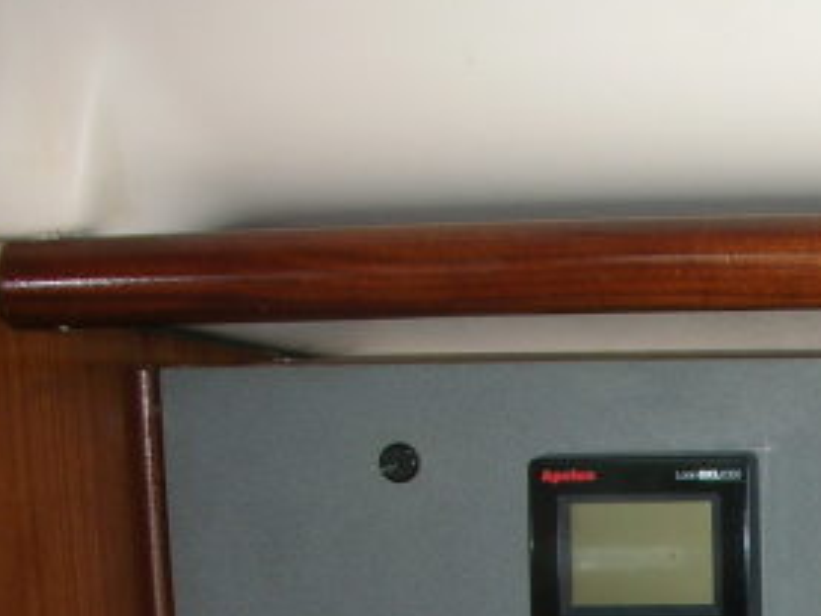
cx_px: 1150
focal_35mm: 101
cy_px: 874
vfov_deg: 13.9
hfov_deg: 17.8
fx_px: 2396
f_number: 3
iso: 50
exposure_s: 1/60.1
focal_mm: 5.8
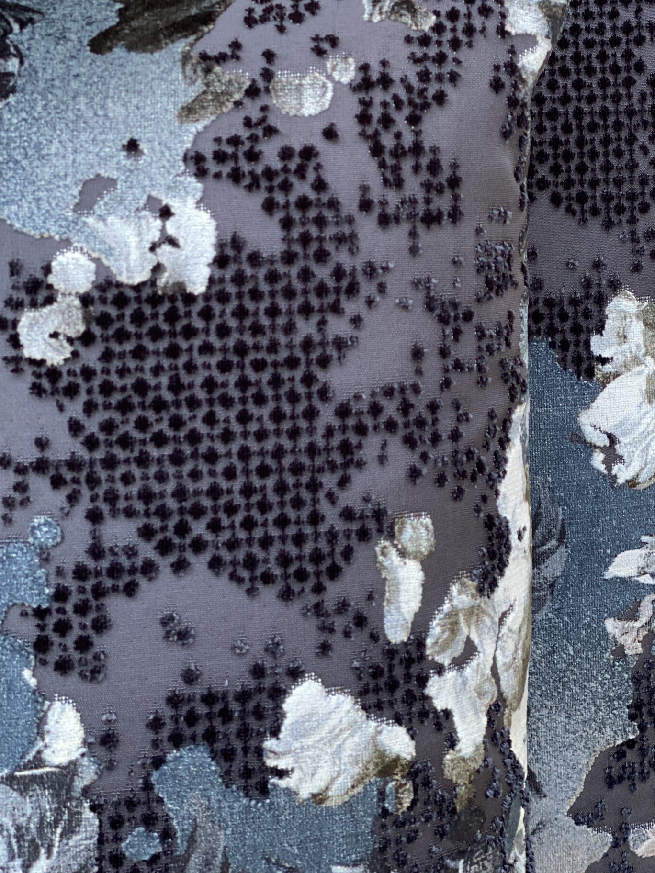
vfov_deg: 26.5
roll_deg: +1.2
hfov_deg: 20.1
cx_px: 457
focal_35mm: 73
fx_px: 1842
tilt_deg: -23.4
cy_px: 261
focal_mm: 6
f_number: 2
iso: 50
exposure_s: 1/122
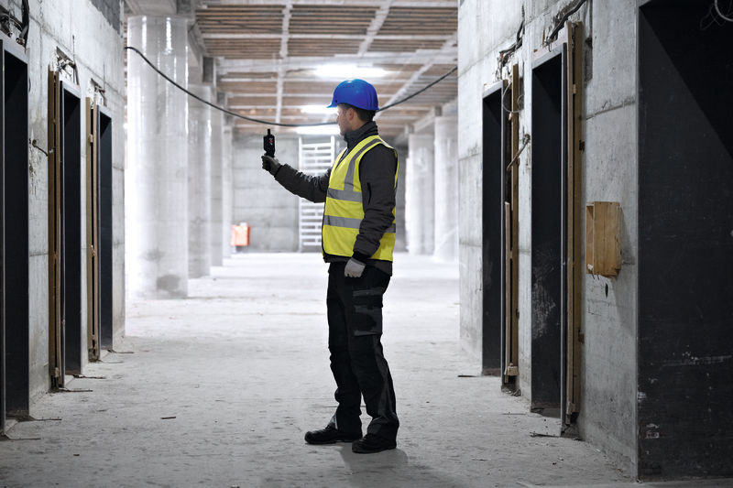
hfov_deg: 28.8
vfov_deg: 19.4
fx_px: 1425
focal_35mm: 70
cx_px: 366
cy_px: 244
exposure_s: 1/125
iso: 3200
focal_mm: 70
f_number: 2.8
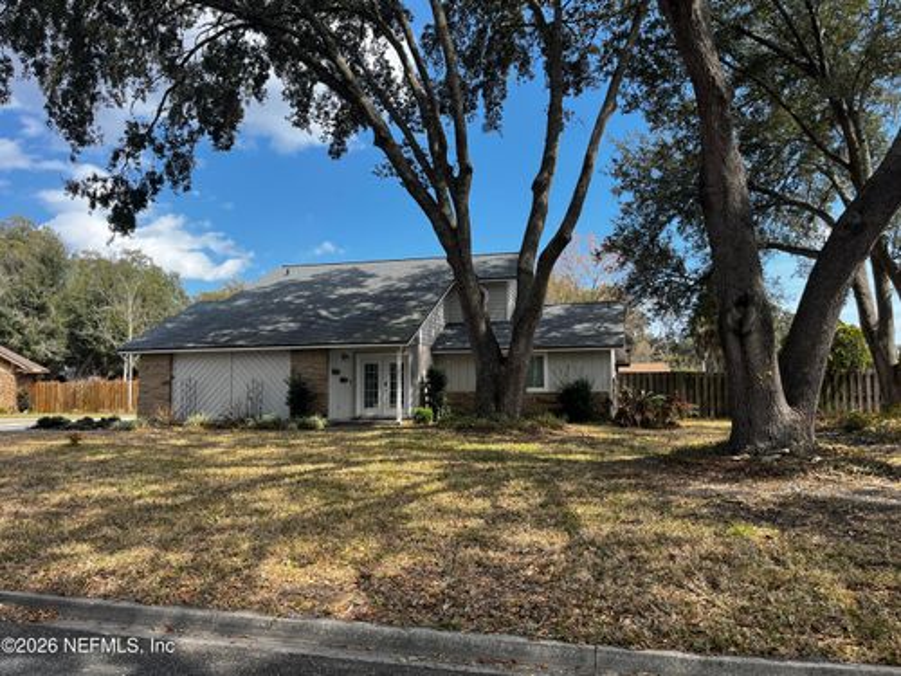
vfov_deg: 53.1
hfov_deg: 67.3
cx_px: 450
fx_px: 677
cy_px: 338
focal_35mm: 26
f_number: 1.6
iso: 50
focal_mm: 5.1
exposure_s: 1/1558
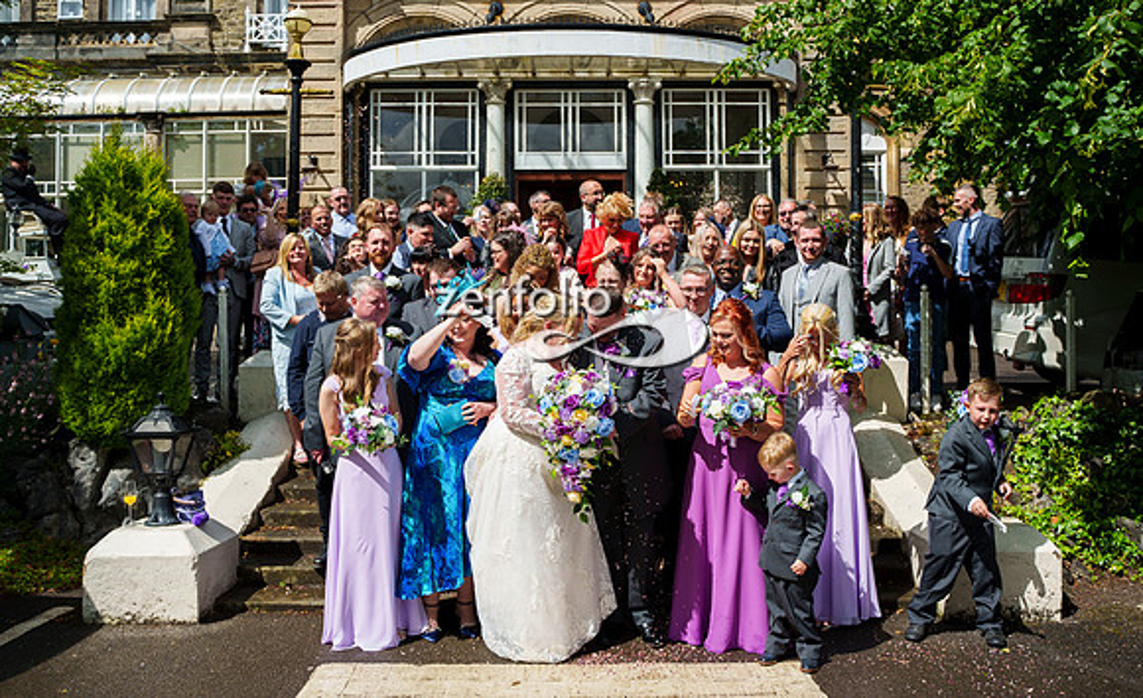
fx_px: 945
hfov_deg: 62.3
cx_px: 583
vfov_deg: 40.5
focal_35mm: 31
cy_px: 327
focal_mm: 28
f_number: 3.5
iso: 200
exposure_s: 1/3200
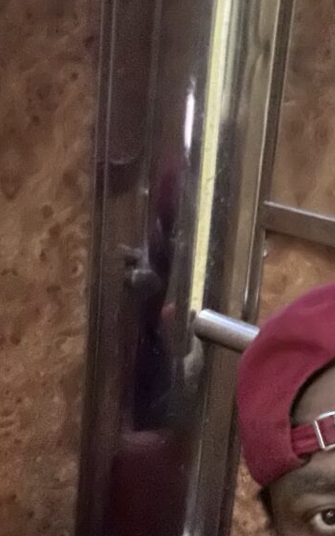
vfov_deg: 34.6
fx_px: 832
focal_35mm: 57
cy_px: 431
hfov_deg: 21.8
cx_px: 350
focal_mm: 2.69
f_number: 1.9
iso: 2500
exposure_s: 1/15
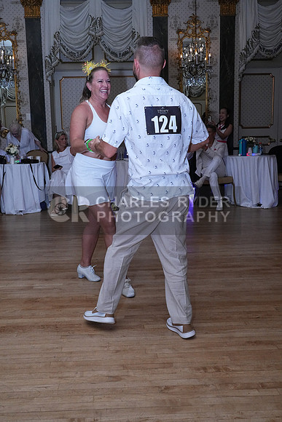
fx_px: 446
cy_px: 211
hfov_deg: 35.1
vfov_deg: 50.7
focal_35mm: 38
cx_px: 141
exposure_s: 1/200
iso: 5000
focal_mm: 38
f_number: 8
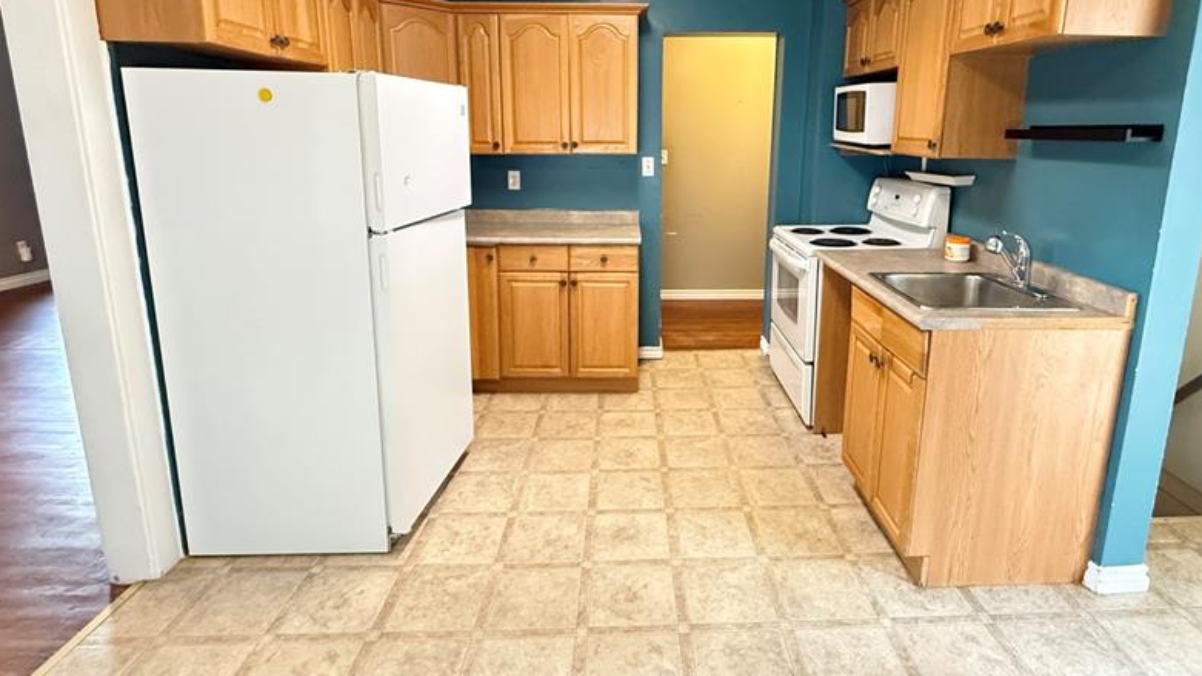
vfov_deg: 55.3
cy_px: 257
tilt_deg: -10.2
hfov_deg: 86.5
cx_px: 649
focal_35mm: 20
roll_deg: -0.5
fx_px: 637
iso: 1000
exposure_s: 1/60
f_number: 2.2
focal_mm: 2.22
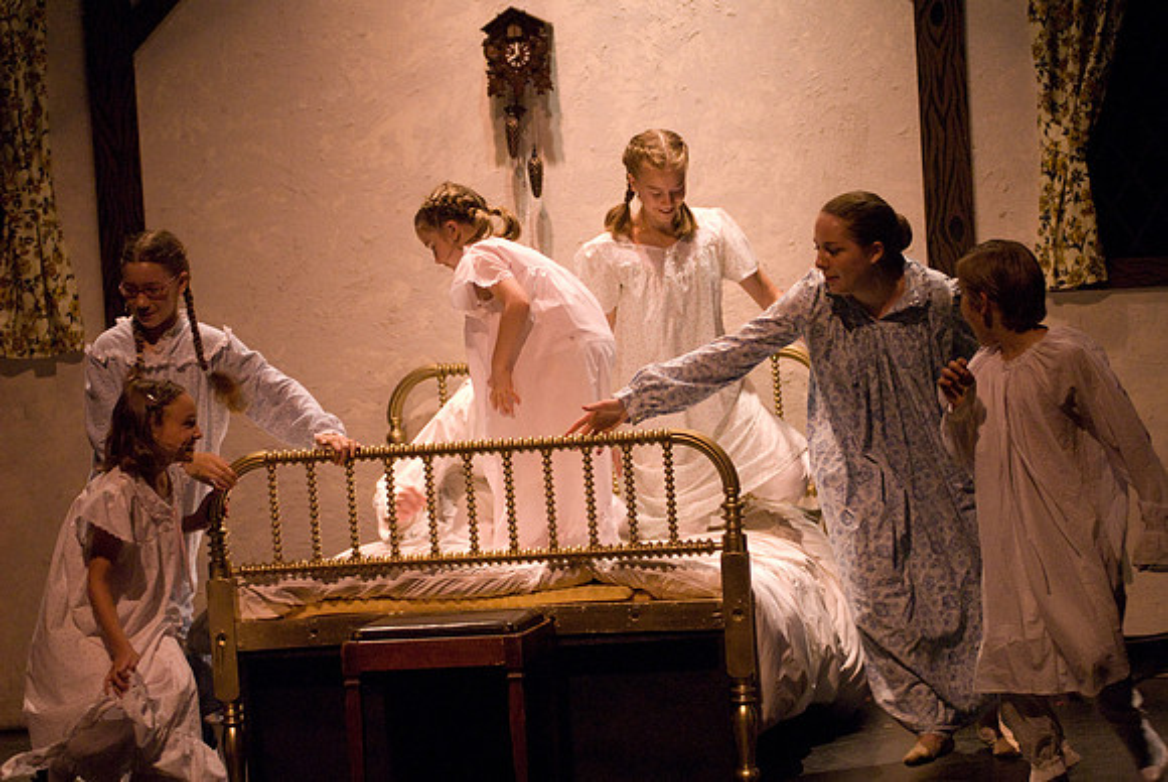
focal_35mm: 120
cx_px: 584
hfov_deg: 17.0
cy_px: 391
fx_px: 3897
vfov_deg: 11.4
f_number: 2.8
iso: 1600
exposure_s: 1/160
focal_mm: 80
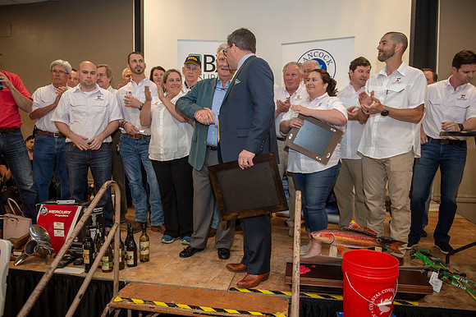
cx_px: 238
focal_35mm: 28
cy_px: 158
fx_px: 370
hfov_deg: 65.5
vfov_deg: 46.4
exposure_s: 1/100
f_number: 3.2
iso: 800
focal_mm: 28
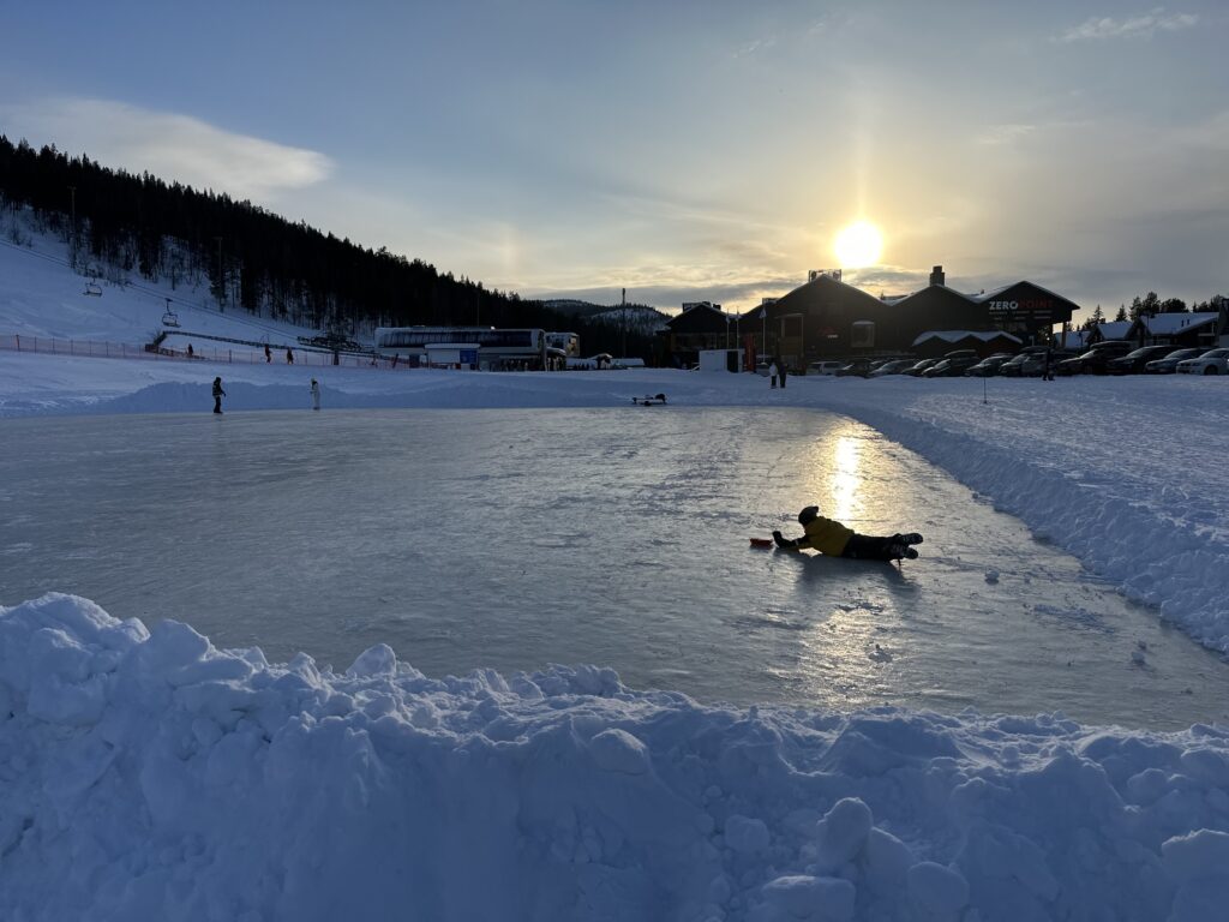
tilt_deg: -7.3
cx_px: 614
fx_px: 852
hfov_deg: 71.6
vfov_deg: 56.8
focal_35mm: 24
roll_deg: +0.6
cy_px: 461
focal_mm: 6.86
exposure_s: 1/7042
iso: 80
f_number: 1.78
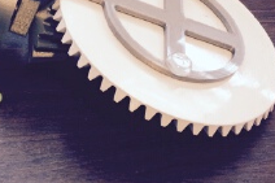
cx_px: 77
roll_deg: -0.1
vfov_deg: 17.5
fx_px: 580
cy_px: -4
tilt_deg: -35.8
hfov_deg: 26.4
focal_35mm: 76
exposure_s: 1/30
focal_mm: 4.15
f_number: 2.2
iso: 200
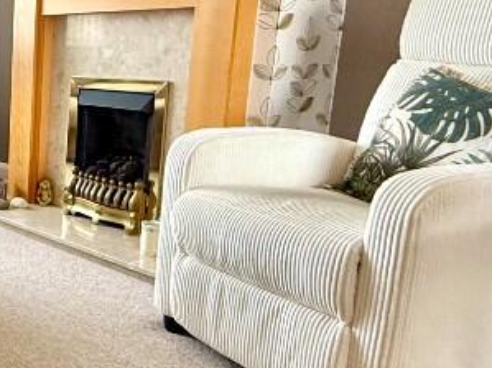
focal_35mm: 48
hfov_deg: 32.2
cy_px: 182
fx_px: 682
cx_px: -112
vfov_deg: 30.2
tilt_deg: -11.3
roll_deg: +0.1
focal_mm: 2.22
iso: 250
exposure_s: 1/99
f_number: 2.2
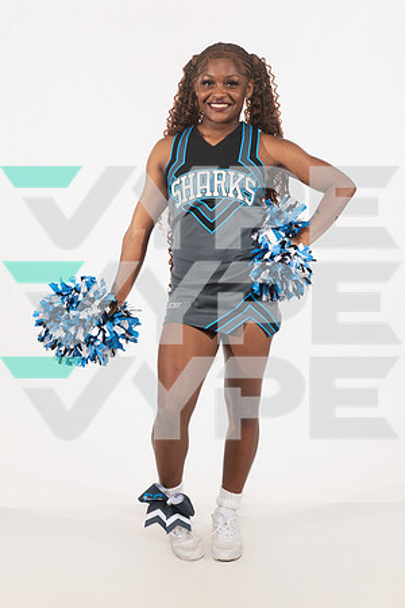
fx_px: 810
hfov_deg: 28.1
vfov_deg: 41.1
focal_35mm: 48
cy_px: 304
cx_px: 202
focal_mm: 48
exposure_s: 1/320
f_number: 7.1
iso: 500
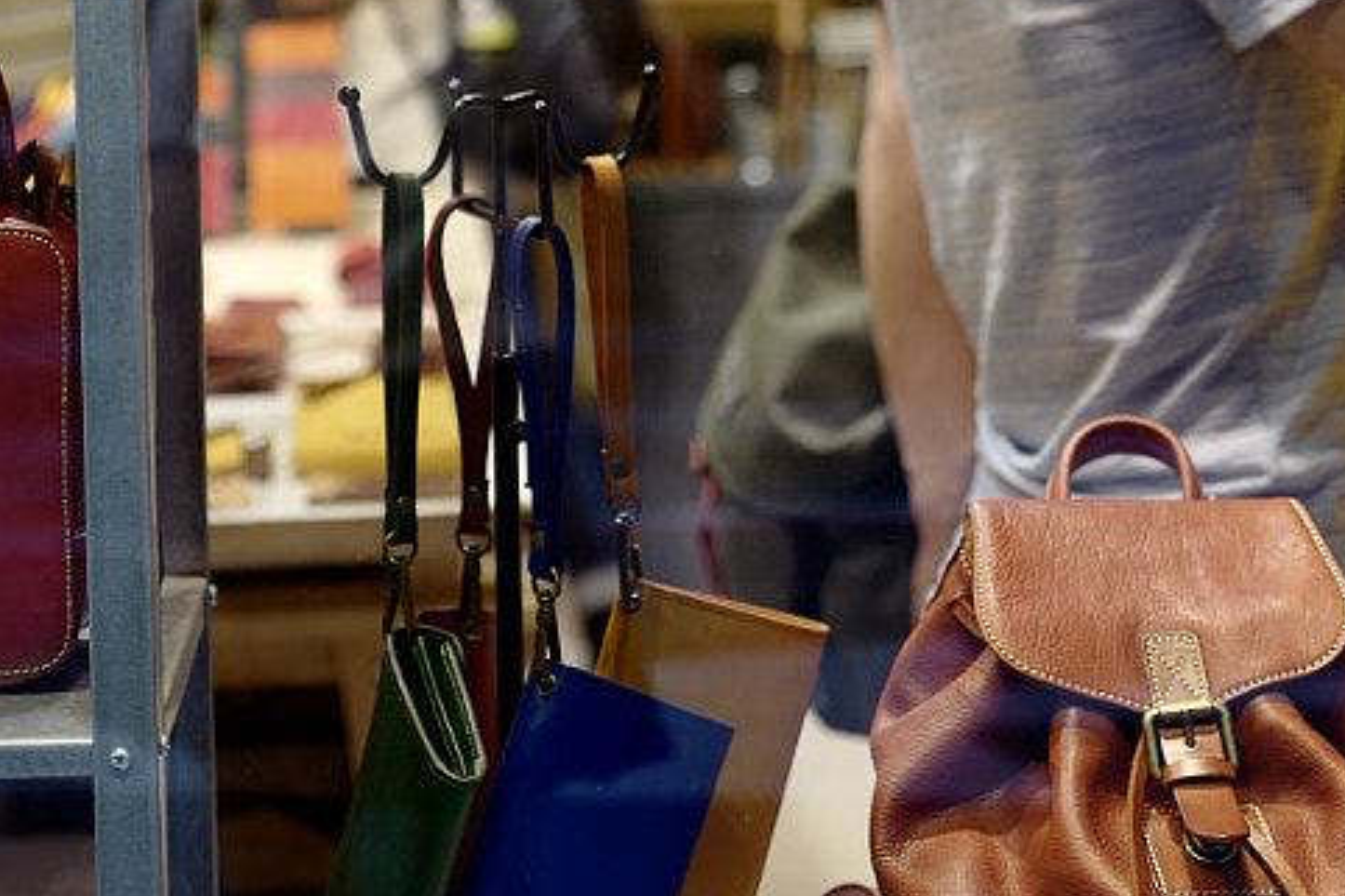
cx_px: 597
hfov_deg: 21.9
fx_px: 3473
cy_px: -248
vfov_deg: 14.1
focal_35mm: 93
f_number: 1.7
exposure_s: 1/80
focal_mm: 28
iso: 125
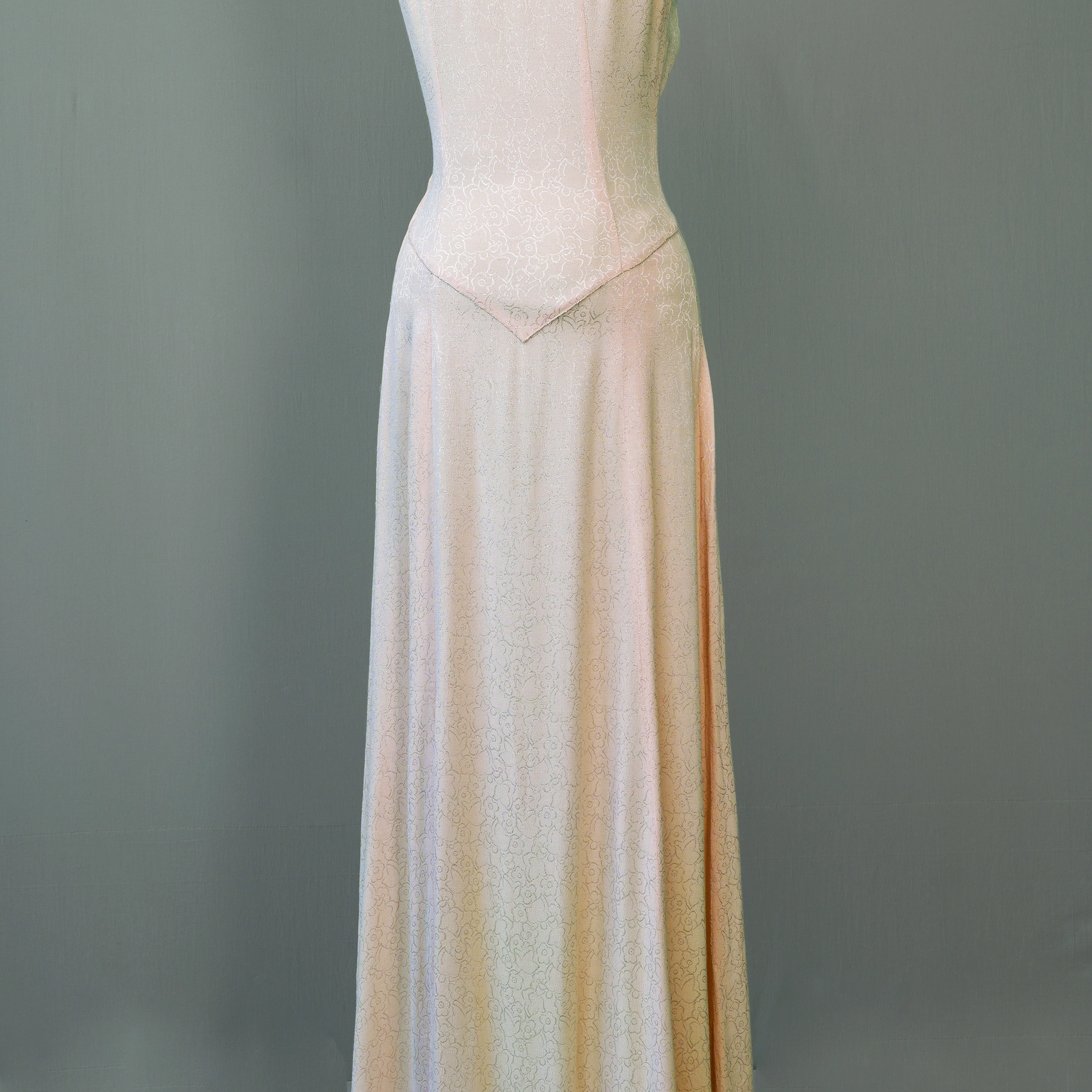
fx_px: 2414
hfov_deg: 25.5
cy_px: 480
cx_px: 548
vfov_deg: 25.5
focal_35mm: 68
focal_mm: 35
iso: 160
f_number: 7.1
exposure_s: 1/30
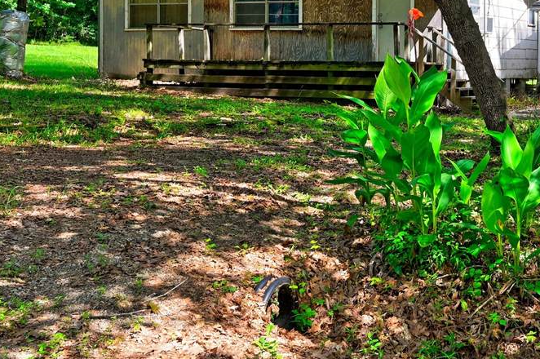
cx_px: 494
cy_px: 66
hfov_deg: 32.7
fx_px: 869
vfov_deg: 23.0
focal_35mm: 58
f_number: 8
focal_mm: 30
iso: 400
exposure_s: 1/125
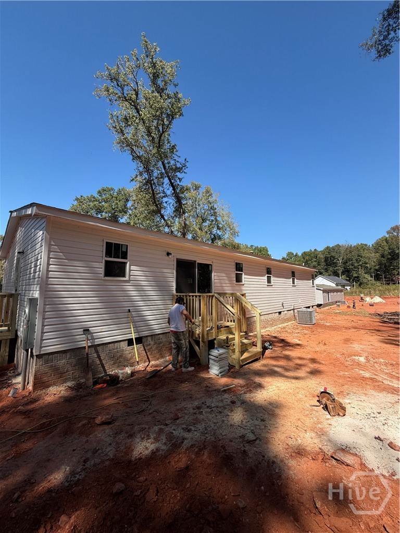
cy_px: 266
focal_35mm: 14
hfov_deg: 85.7
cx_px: 200
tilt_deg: +5.9
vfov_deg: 102.1
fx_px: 216
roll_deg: +1.7
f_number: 2.2
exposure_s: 1/770
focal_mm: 2.22
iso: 40
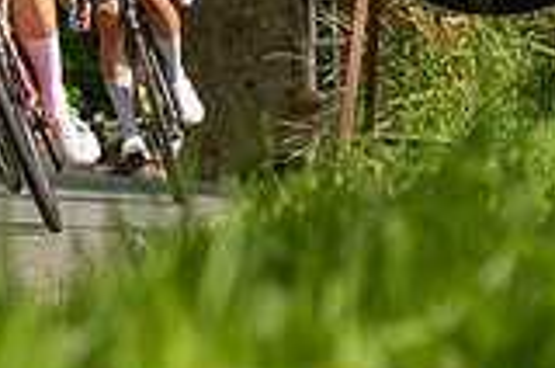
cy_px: -156
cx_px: 37
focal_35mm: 333
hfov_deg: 6.2
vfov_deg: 4.1
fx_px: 5123
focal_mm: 70
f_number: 5
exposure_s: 1/1000
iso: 200
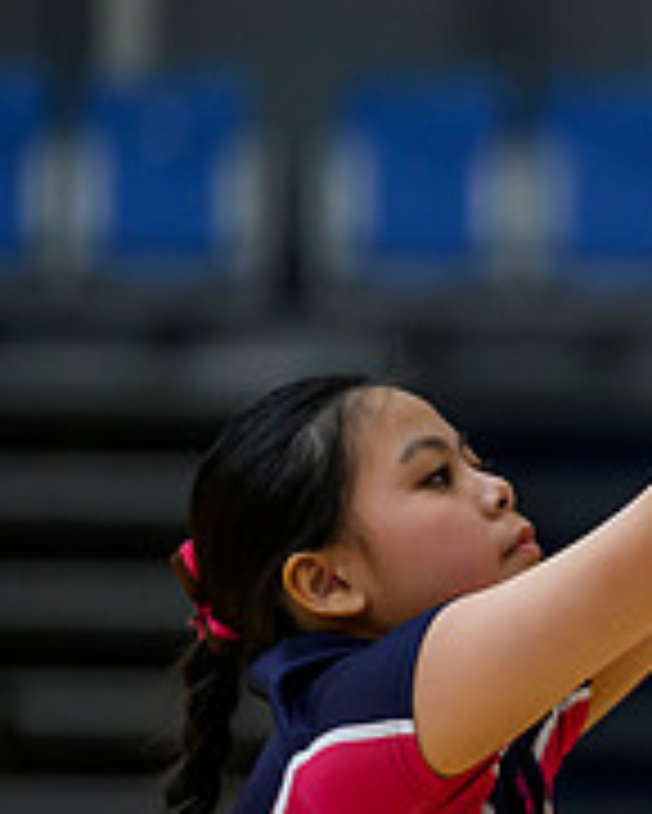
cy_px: 485
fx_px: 17111
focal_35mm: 710
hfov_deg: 2.2
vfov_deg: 2.7
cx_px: 1427
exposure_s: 1/800
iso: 2500
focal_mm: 200
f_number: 2.8
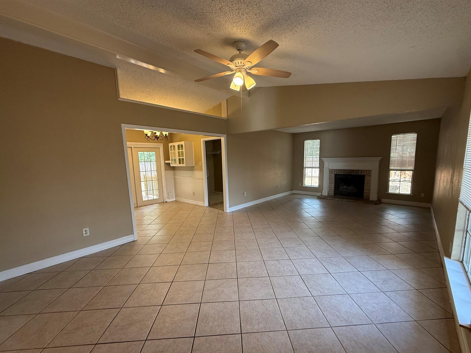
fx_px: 204
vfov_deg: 81.7
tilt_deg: -8.1
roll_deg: +1.3
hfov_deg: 98.1
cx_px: 245
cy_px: 189
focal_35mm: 15
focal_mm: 2.22
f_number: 2.2
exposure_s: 1/120
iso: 250
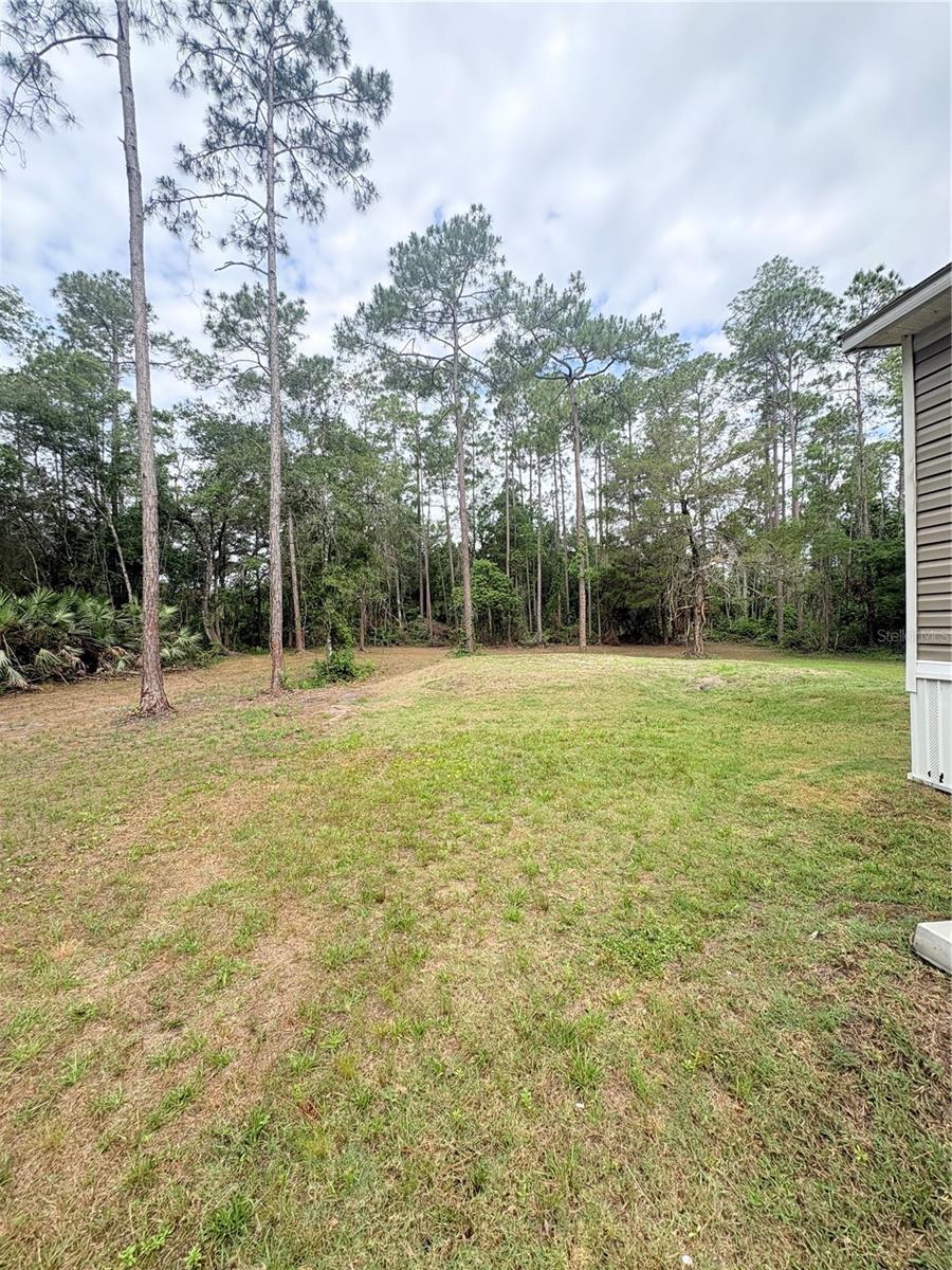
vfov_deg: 102.1
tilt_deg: -0.3
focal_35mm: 14
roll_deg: +1.1
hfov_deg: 85.7
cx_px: 476
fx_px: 513
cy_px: 635
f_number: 2.2
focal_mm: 2.22
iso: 64
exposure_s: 1/713
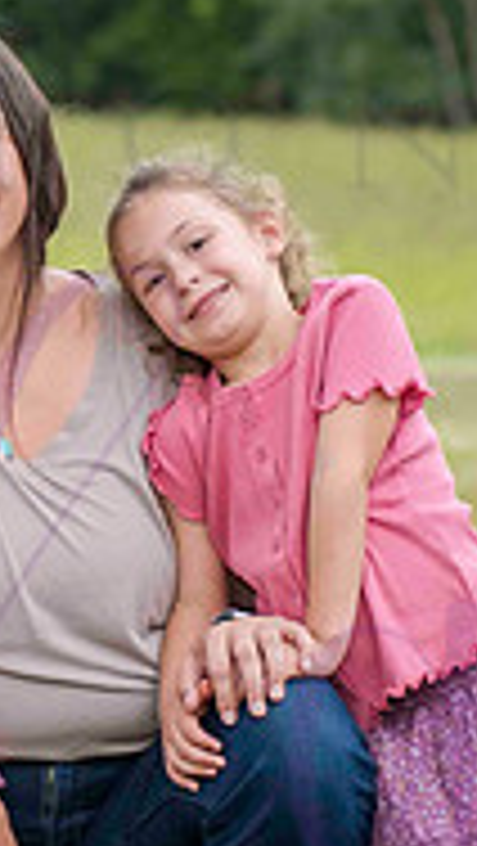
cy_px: 358
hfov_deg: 4.5
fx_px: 6038
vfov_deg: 8.0
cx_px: -184
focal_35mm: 269
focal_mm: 80
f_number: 4.5
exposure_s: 1/500
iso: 400
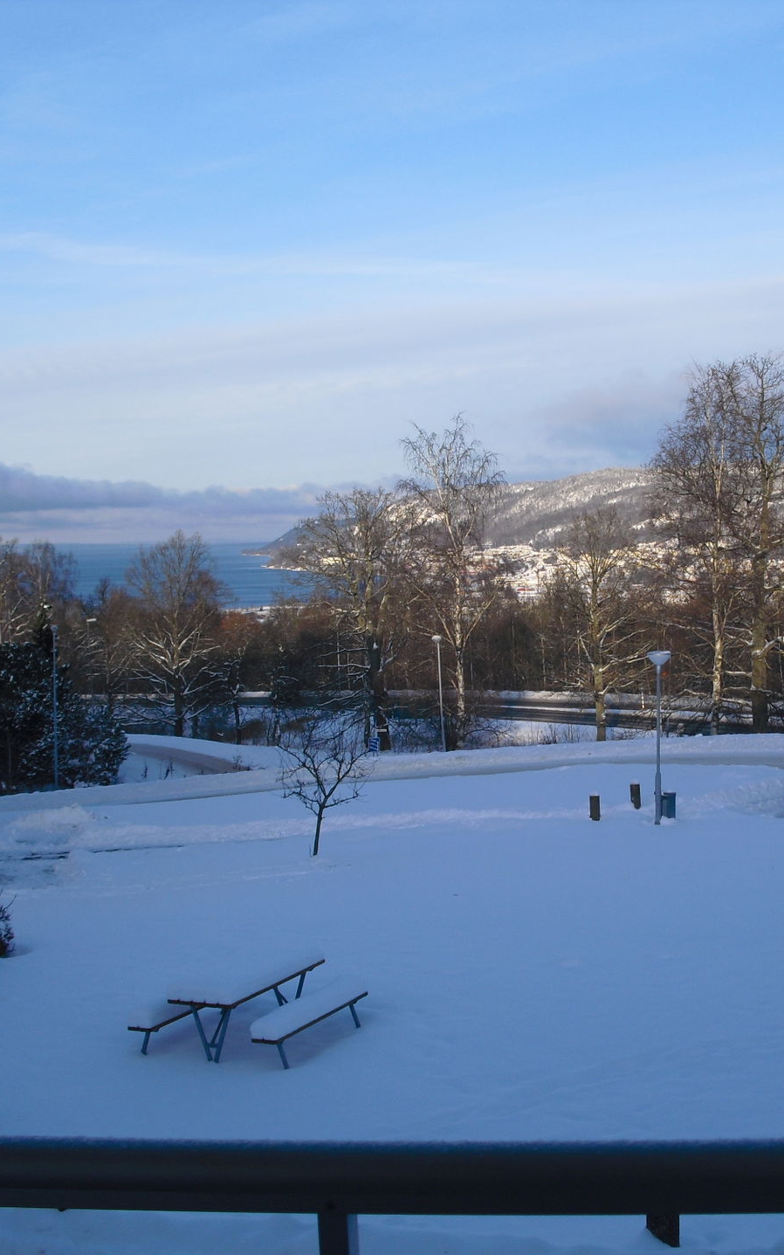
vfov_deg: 39.6
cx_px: 512
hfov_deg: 25.2
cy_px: 627
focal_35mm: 51
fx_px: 1744
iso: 64
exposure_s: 1/80
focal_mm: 6.3
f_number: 7.8
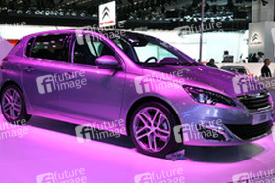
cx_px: 75
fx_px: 405
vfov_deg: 25.5
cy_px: 107
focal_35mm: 53
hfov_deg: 36.8
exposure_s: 1/100
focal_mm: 22
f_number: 5
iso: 400
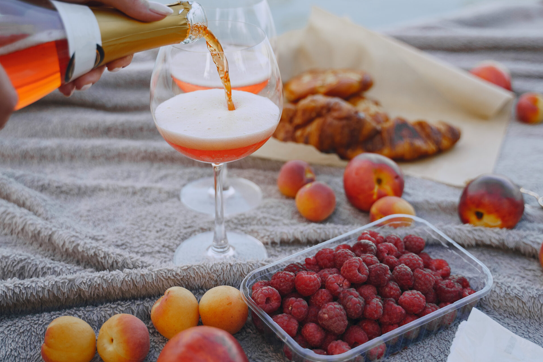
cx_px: 238
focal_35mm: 48
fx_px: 724
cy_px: 156
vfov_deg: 28.0
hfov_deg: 41.0
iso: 500
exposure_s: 1/500
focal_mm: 36
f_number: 2.8
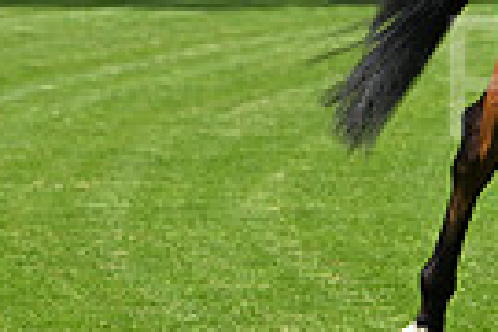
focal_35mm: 665
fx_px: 9198
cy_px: -94
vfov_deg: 2.1
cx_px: 926
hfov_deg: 3.1
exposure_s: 1/1600
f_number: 5.6
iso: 400
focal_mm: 155
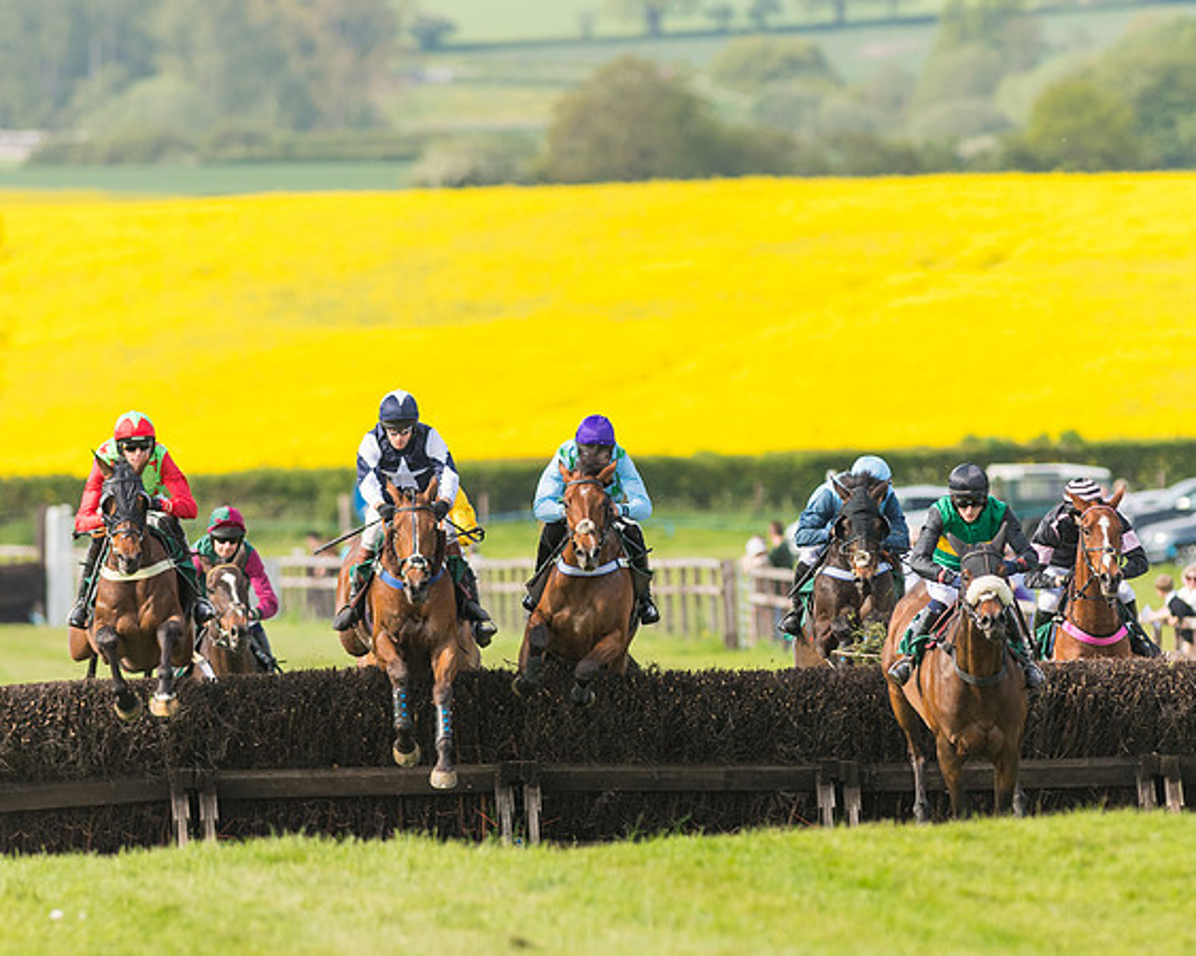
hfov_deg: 3.8
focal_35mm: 507
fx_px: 17932
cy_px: 478
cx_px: 701
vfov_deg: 3.1
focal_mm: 300
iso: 400
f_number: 5
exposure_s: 1/2500
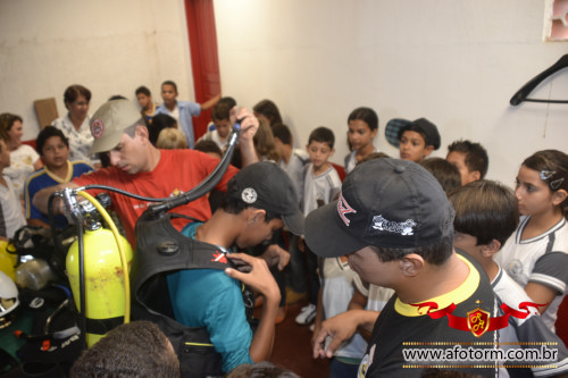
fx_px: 473
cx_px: 284
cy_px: 189
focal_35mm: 30
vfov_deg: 43.6
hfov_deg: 61.9
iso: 1400
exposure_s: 1/60
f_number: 3.5
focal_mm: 20
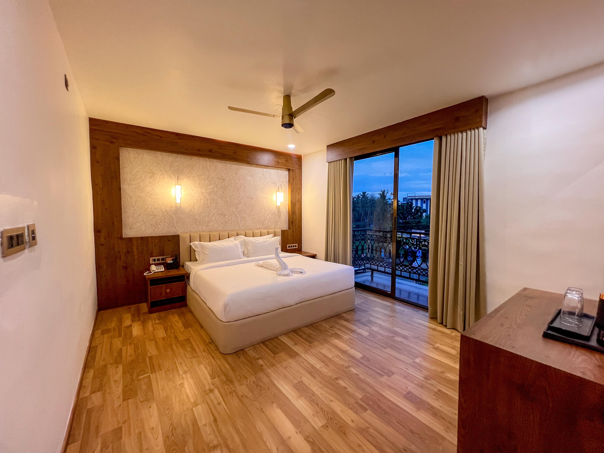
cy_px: 226
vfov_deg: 89.9
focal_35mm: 13
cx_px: 302
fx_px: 227
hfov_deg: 106.2
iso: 250
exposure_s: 1/100
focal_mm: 1.57
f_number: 1.8
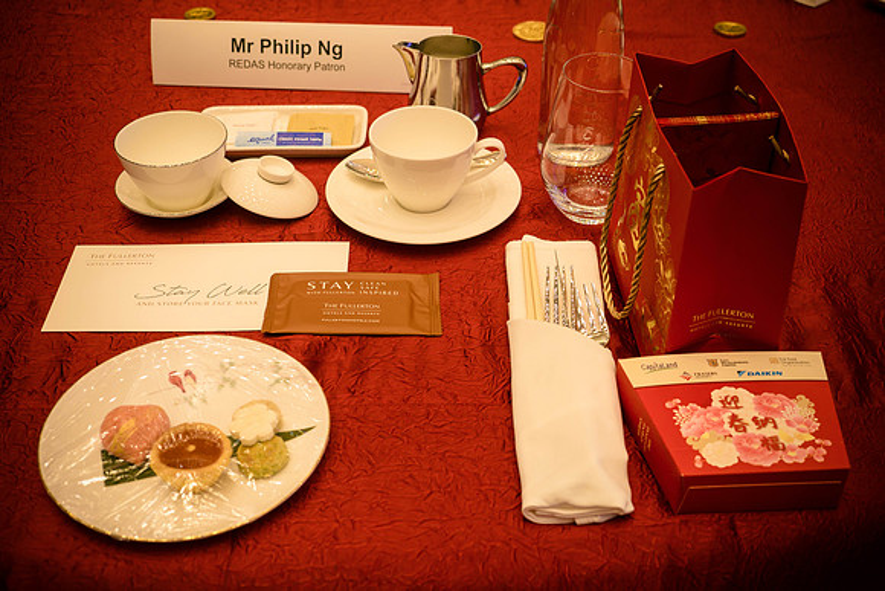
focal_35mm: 45
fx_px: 1100
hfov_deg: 43.8
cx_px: 442
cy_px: 296
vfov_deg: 30.1
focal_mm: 21
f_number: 2.8
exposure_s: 1/125
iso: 400
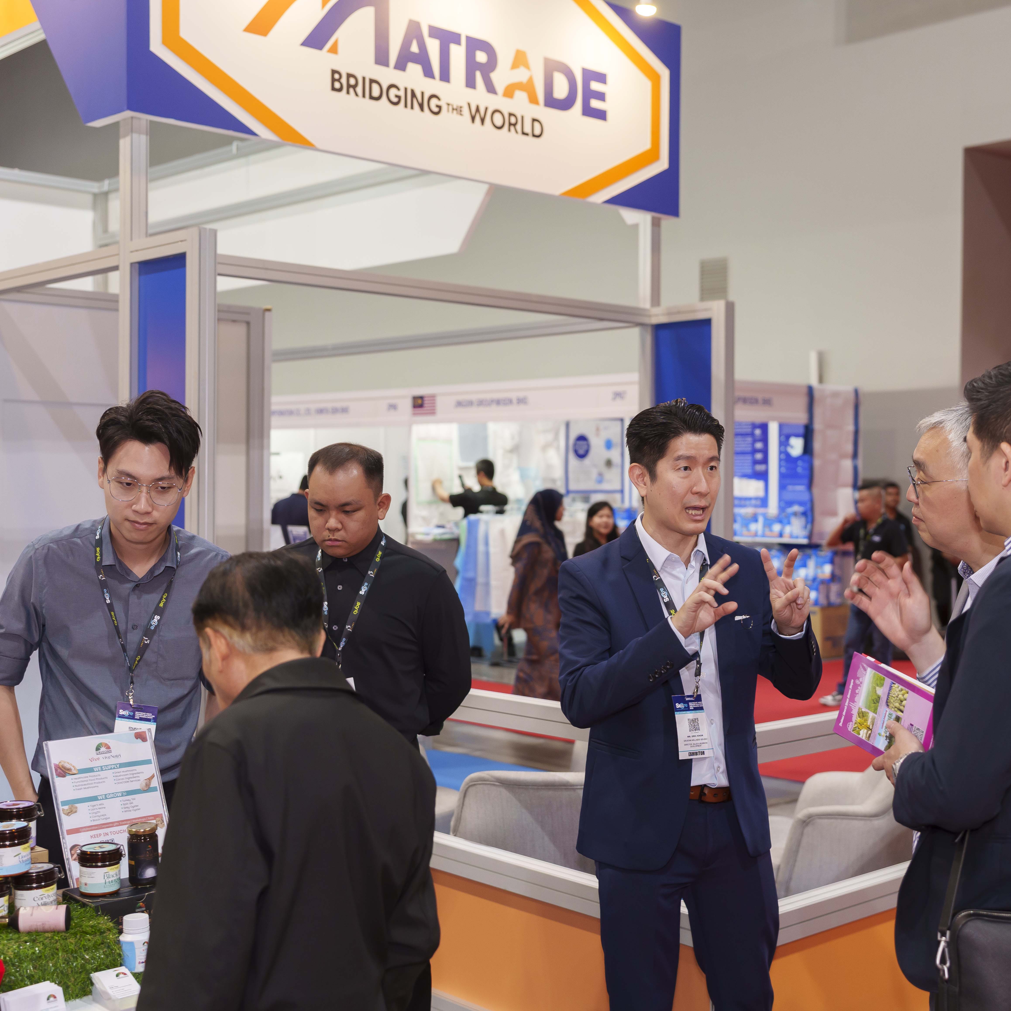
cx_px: 534
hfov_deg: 37.5
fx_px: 1487
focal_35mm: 45
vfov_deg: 37.6
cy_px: 508
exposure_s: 1/60
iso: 640
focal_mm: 35
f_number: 2.5
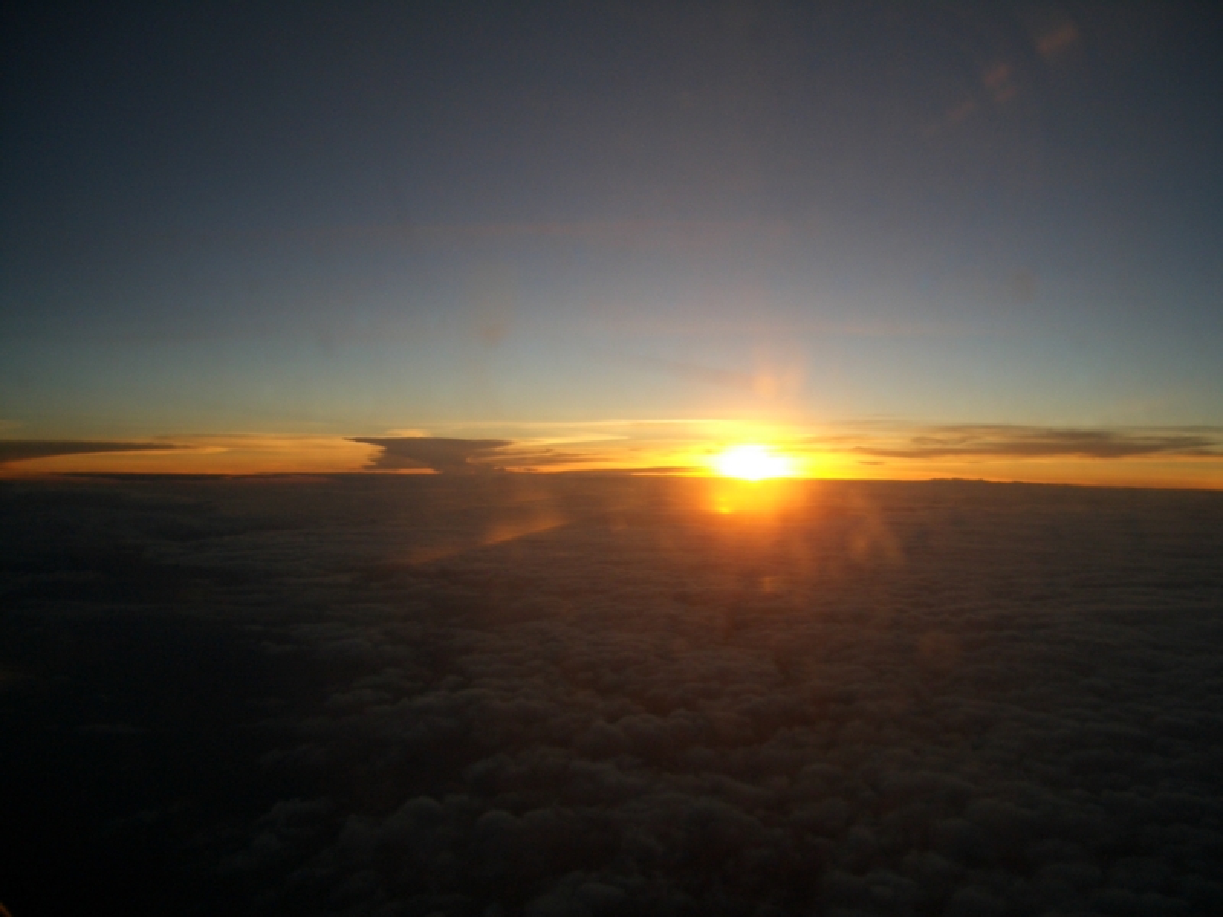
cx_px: 612
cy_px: 458
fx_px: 1237
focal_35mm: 35
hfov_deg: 52.6
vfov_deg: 40.7
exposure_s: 1/320
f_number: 2.6
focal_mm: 5.8
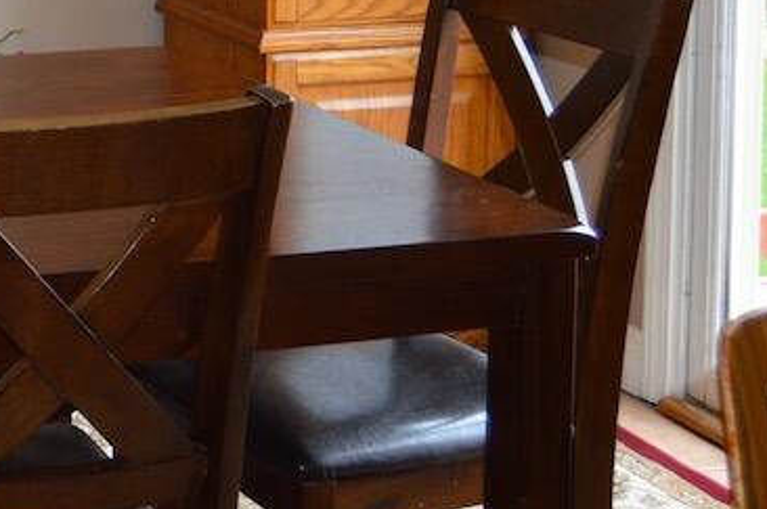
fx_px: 2122
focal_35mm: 100
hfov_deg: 17.8
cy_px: -222
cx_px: -463
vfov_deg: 13.0
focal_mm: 19
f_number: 4
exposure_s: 1/60
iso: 400
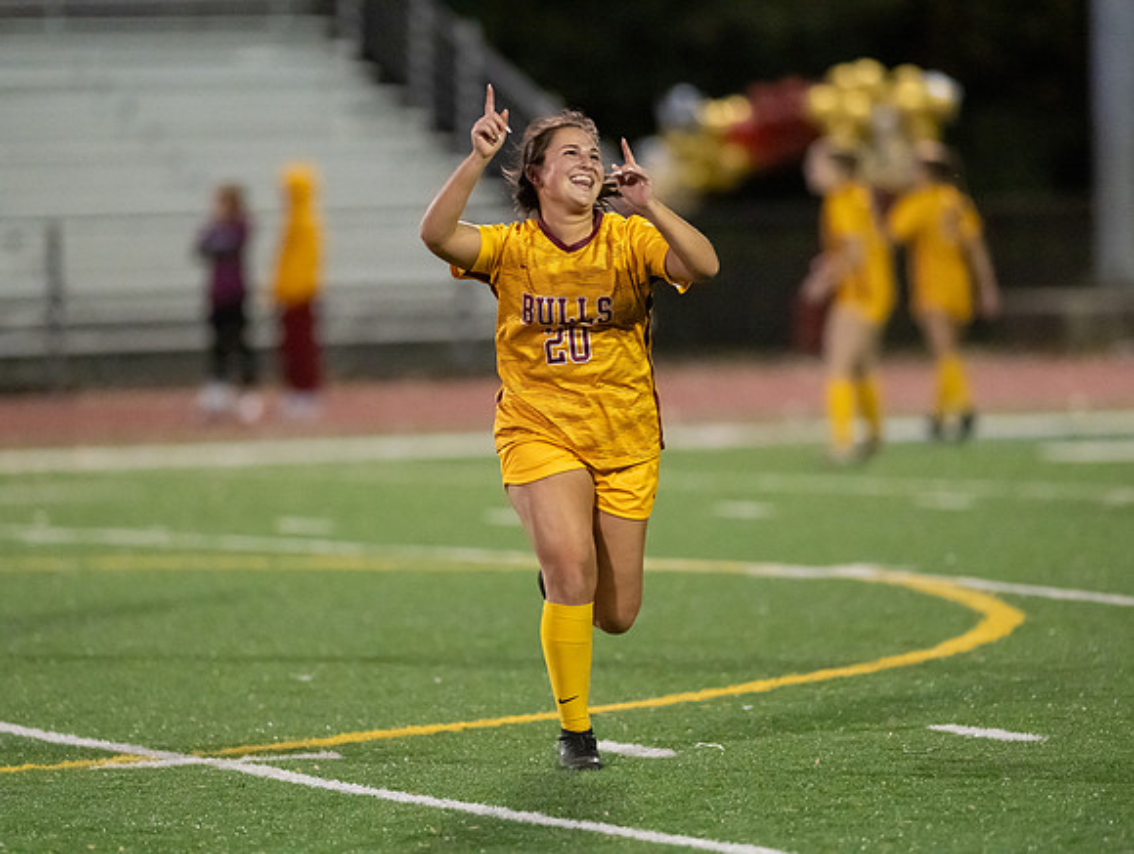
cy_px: 427
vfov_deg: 4.6
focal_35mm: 325
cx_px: 567
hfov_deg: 6.1
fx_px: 10678
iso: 16000
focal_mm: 300
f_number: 2.8
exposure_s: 1/1000
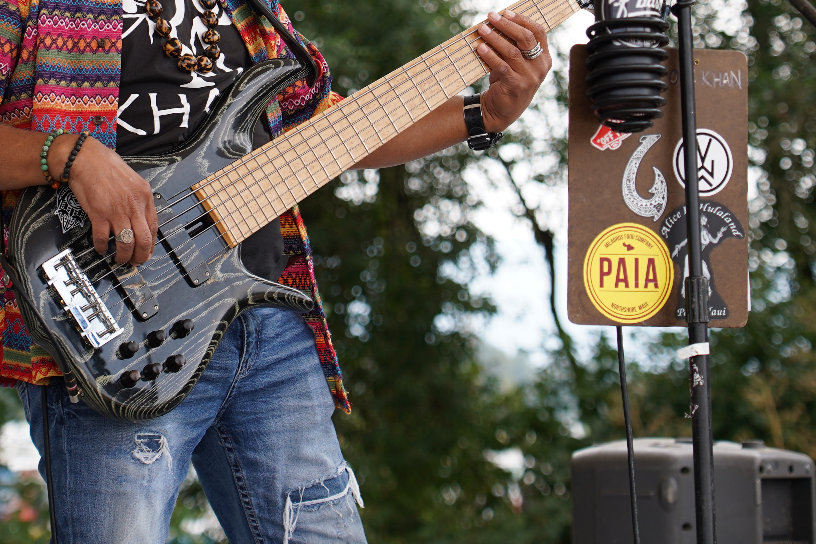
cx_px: 277
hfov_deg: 12.2
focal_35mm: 168
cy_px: 19
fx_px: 3808
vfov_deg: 8.1
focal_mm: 79
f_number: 4.5
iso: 100
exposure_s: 1/200
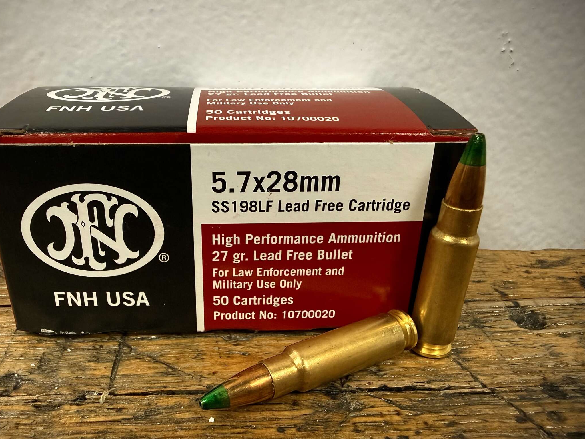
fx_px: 507
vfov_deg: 46.7
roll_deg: -0.2
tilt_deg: -27.0
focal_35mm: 30
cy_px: 245
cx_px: 239
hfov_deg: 59.5
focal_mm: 2.22
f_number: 2.2
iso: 320
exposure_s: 1/120
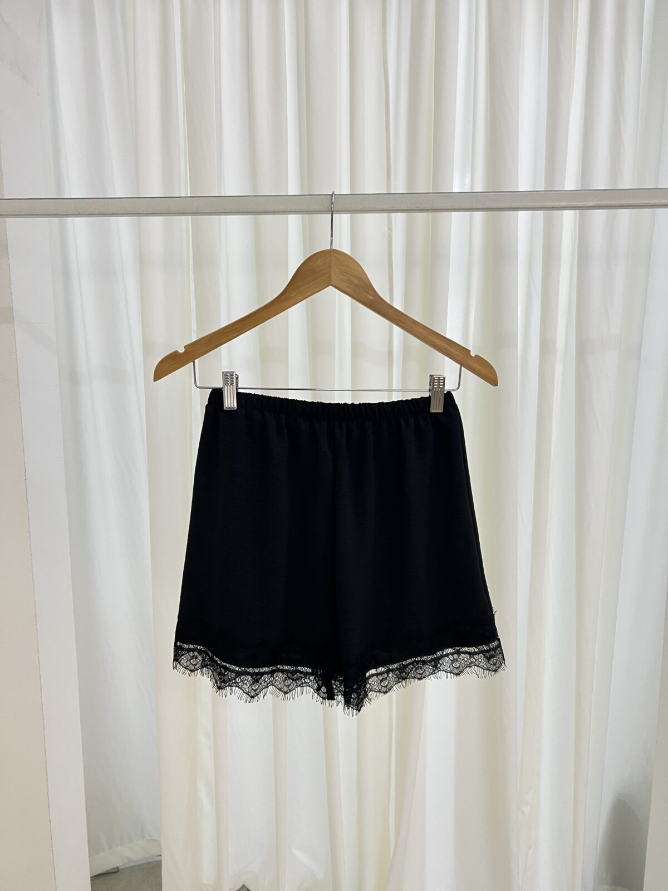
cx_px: 334
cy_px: 446
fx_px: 669
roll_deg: +0.9
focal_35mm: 26
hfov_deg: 53.1
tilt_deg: -8.6
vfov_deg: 67.3
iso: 80
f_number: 1.5
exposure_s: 1/50
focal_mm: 5.7
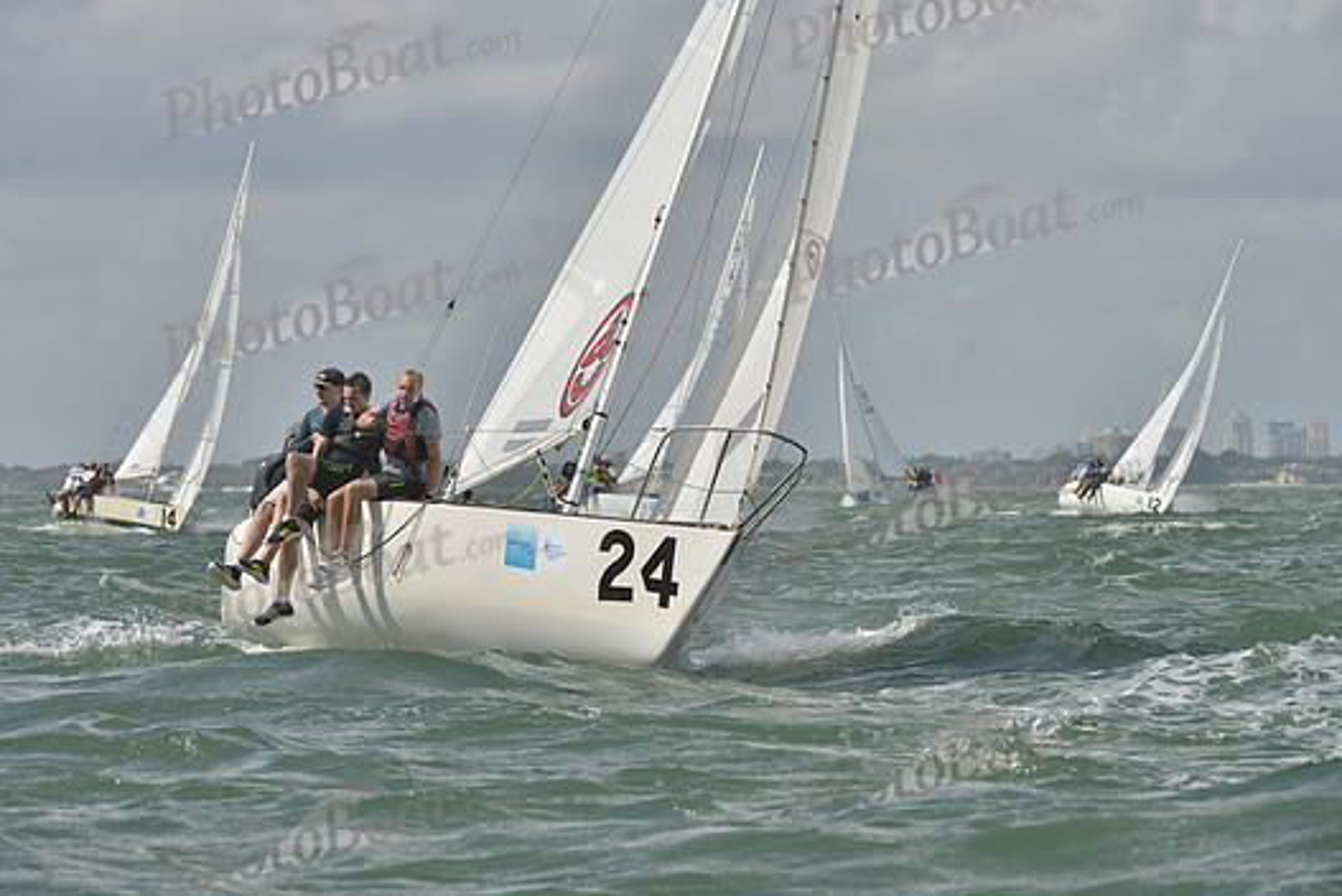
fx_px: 8205
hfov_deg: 9.4
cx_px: 654
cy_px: 406
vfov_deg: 6.3
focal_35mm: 220
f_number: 9
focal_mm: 200
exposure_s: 1/1250
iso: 280
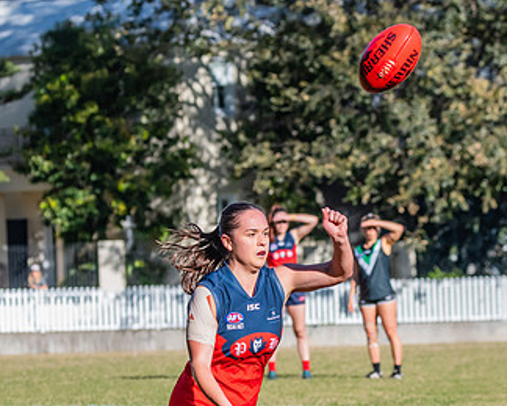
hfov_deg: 5.8
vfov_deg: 4.7
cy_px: 390
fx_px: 4980
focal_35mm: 332
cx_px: 227
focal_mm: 150
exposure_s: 1/1600
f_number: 9
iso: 800
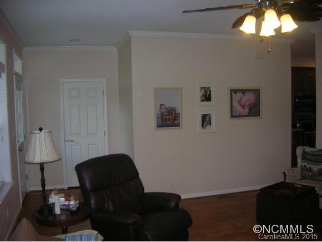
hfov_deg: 53.9
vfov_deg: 41.8
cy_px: 121
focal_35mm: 34
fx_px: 317
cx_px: 161
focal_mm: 5.7
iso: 104
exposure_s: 1/60.1
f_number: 2.9
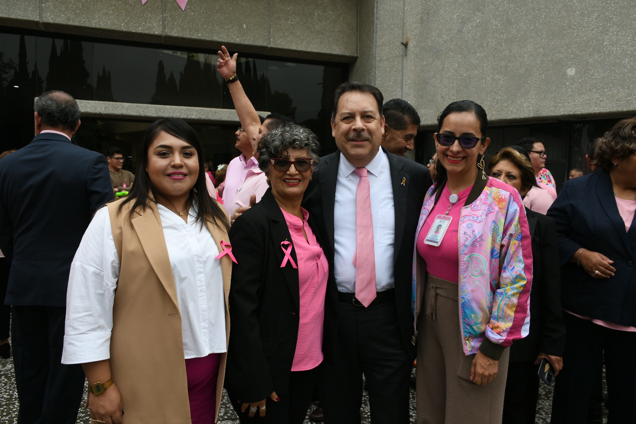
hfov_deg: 67.4
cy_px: 212
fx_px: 477
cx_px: 318
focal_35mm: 27
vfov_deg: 47.9
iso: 160
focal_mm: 18
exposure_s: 1/160
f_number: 6.3
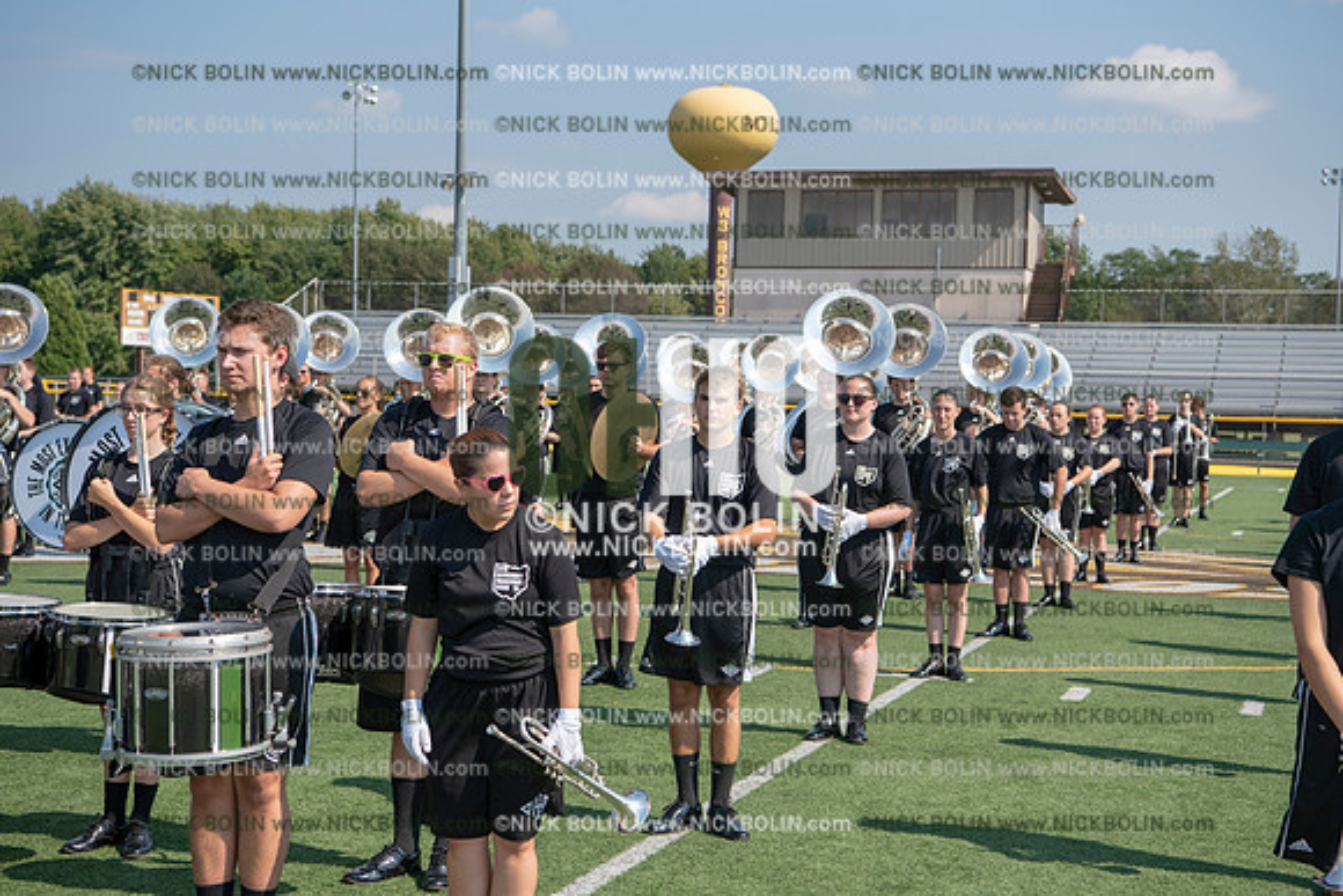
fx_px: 2164
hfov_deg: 34.5
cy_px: 448
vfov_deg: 23.4
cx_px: 672
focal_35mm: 58
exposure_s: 1/1600
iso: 200
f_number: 5.6
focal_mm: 58
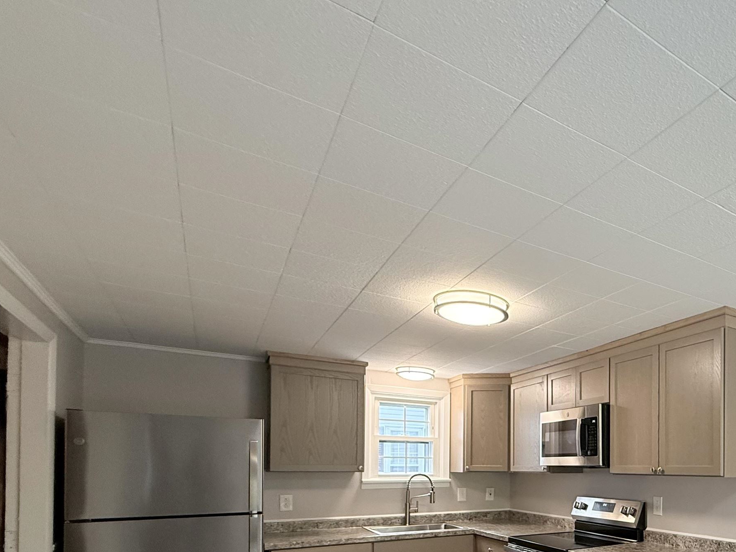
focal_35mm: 24
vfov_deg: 52.0
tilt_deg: +1.9
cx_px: 620
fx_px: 510
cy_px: 466
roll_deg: -0.4
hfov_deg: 63.3
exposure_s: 1/120
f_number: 2.2
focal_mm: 2.22
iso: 200
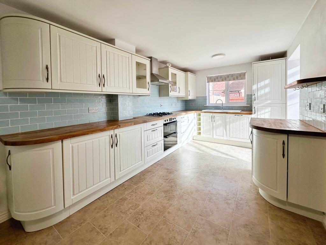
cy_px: 122
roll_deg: +1.7
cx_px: 163
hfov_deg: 102.0
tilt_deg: -5.0
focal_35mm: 14
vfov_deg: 85.7
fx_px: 132
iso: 40
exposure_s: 1/167
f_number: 2.2
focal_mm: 2.22
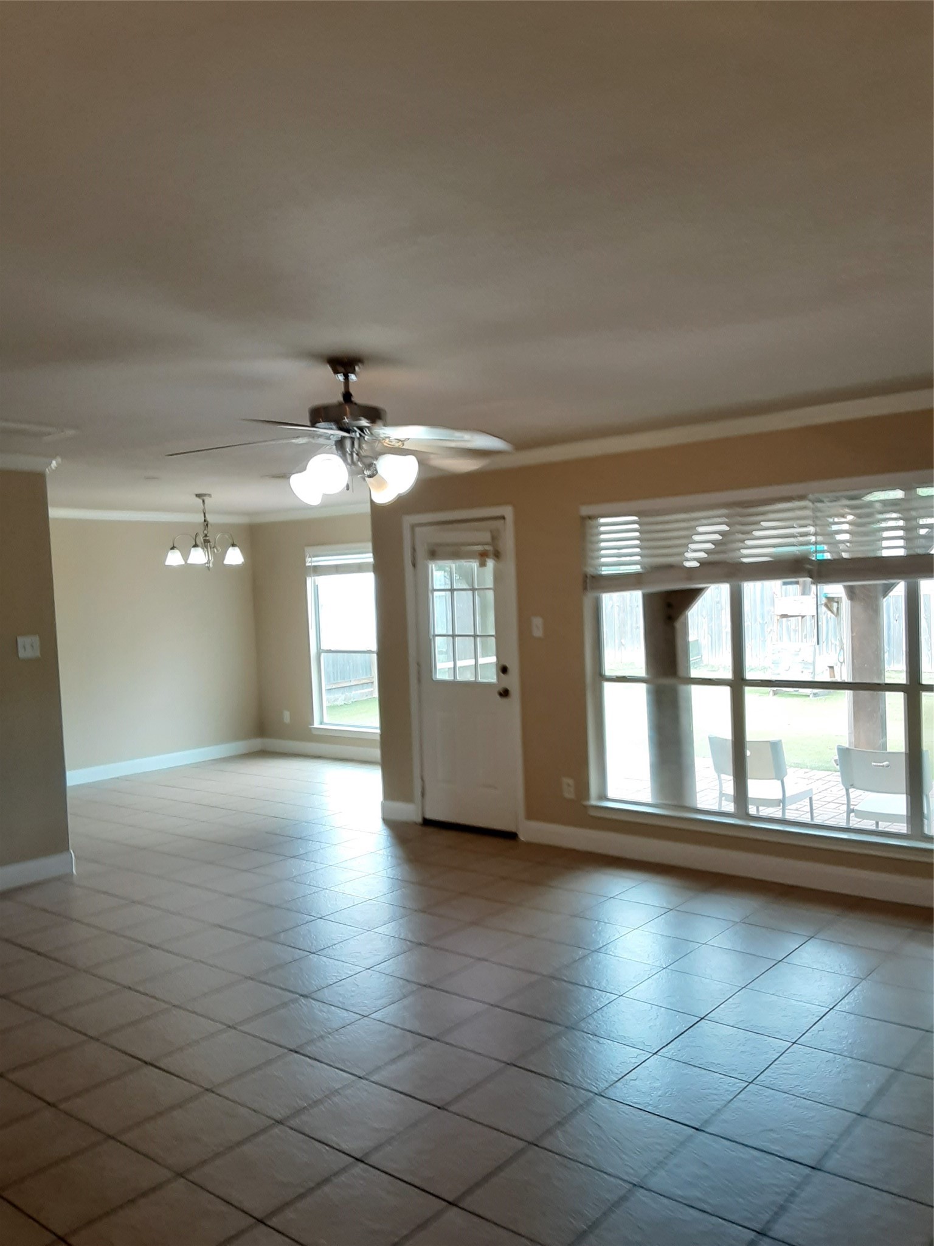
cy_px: 623
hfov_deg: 49.7
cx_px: 467
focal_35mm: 28
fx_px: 1007
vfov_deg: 63.4
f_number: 1.9
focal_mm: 2.9
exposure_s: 1/30
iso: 80
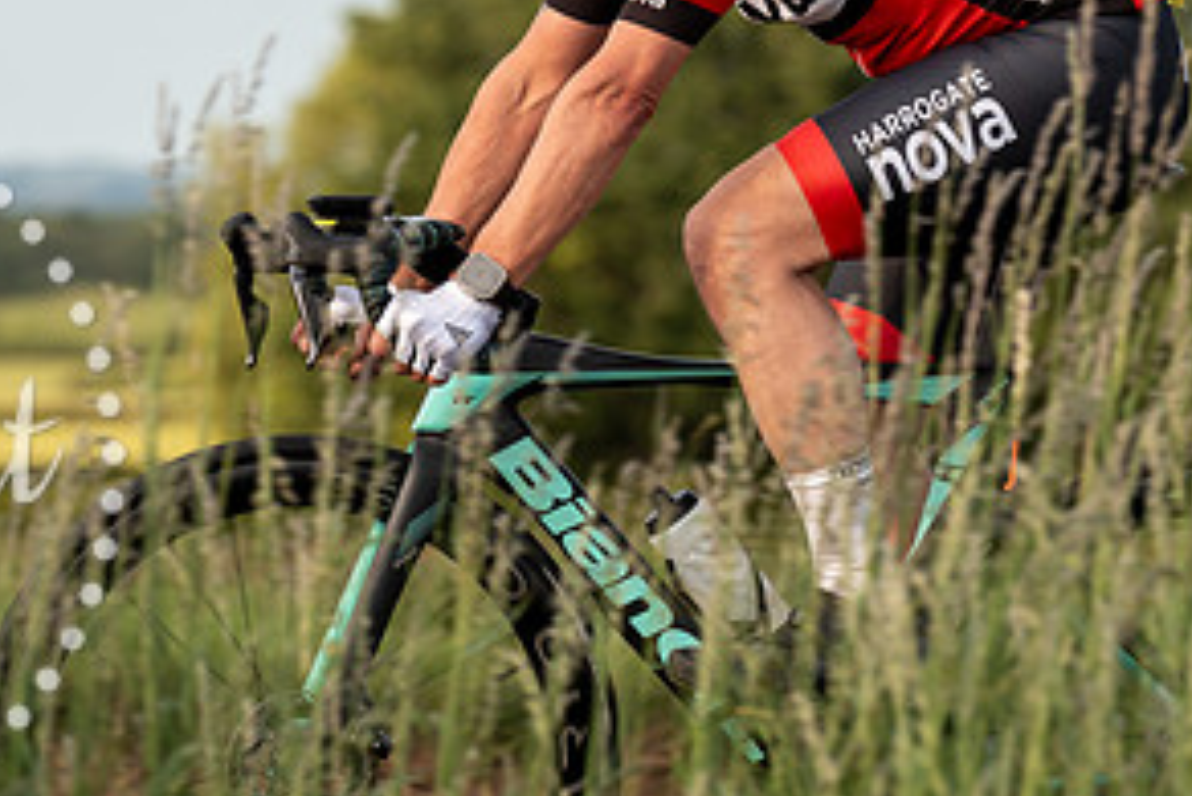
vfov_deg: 4.2
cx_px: 770
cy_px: -12
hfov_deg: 6.3
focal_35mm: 326
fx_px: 10799
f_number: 4
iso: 250
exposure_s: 1/1000
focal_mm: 123
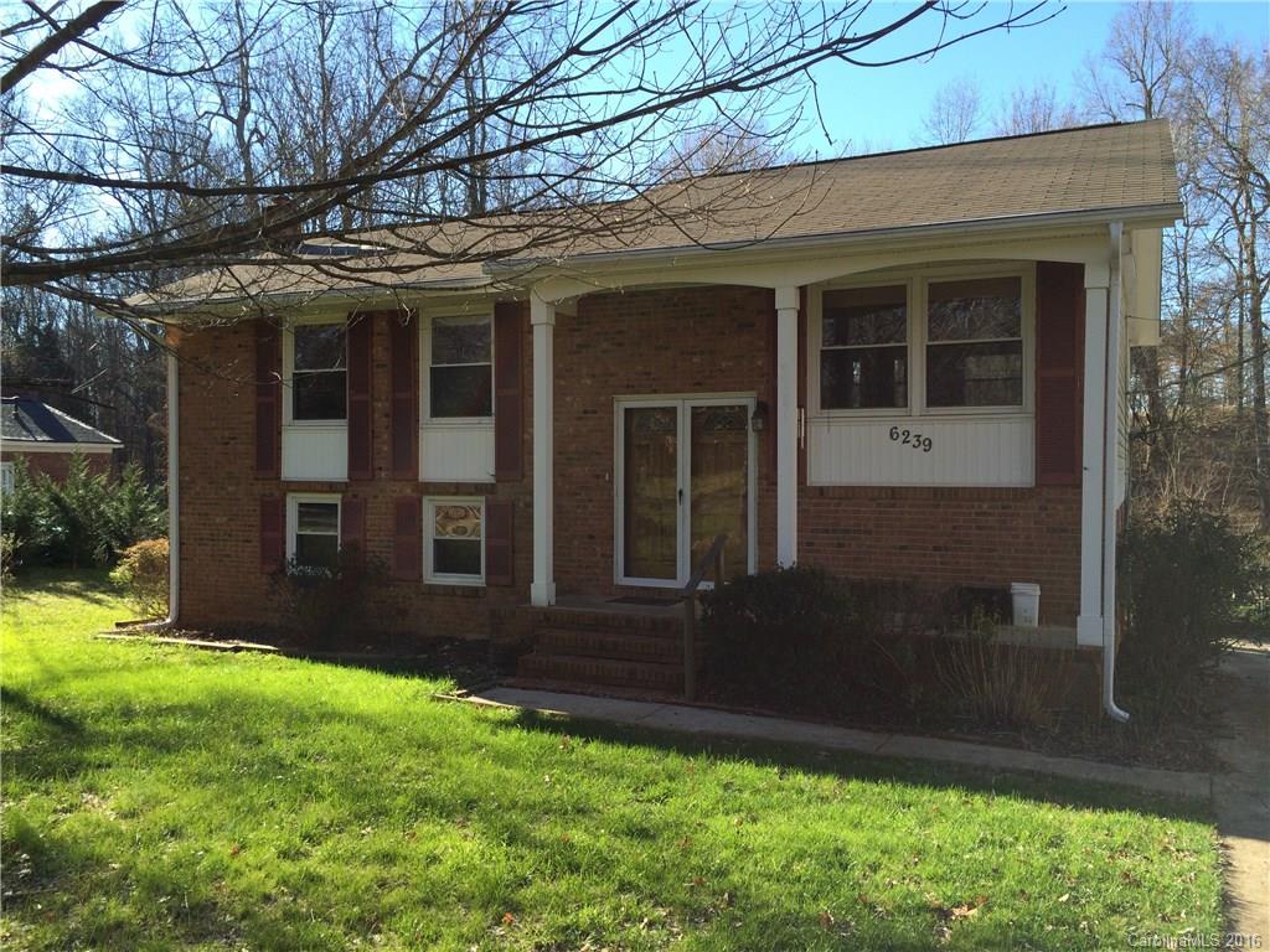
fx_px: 1064
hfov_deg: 61.7
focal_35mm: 29
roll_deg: +0.2
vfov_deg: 48.2
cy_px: 476
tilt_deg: -2.6
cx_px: 635
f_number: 2.2
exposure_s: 1/672
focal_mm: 4.15
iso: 32
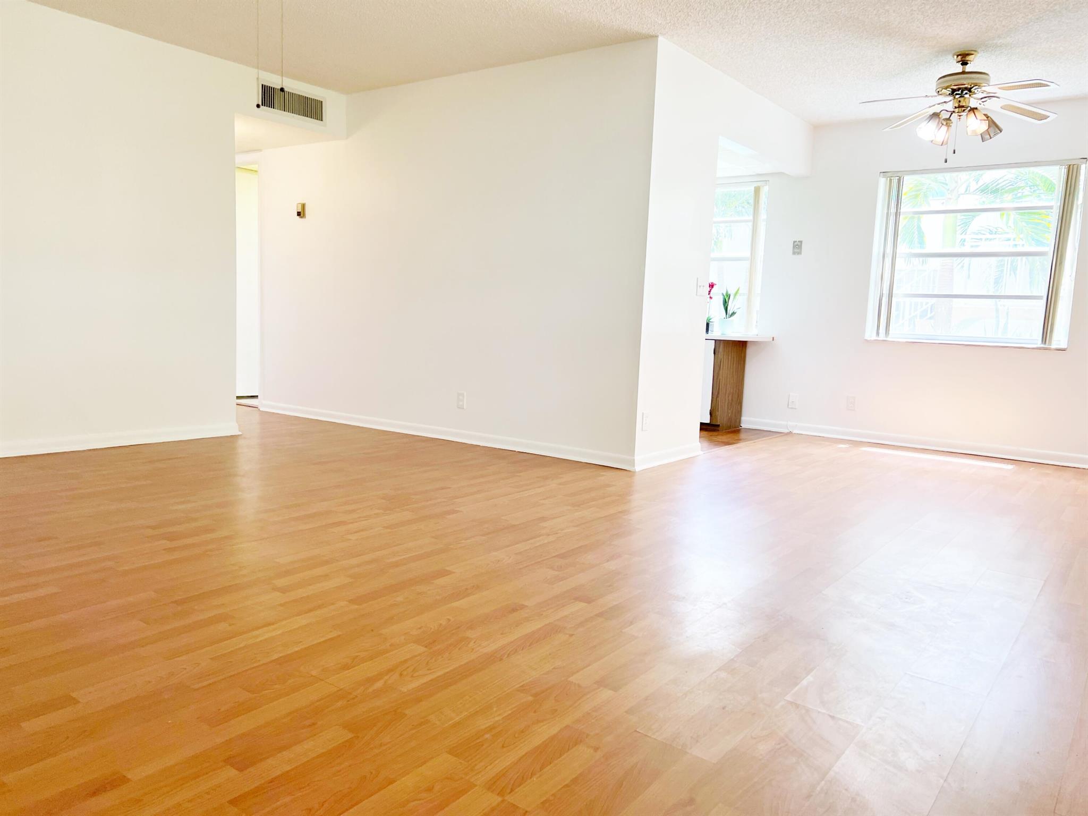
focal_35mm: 26
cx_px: 544
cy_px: 408
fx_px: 817
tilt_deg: -7.3
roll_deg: -1.7
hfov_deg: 67.3
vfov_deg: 53.1
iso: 64
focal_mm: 5.7
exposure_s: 1/148
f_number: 1.5
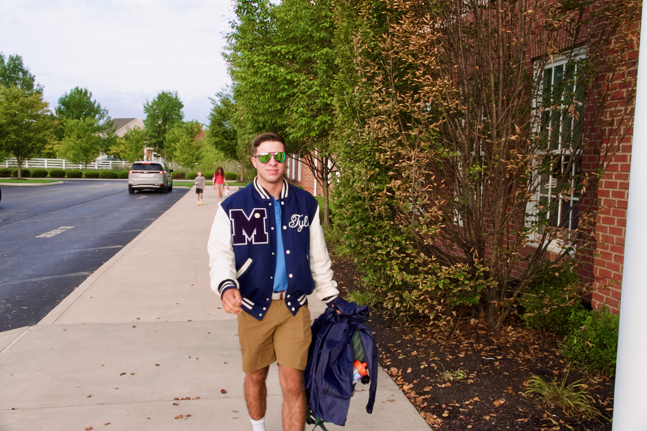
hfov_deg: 58.7
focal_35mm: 32
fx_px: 575
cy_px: 216
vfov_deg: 41.1
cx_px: 324
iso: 100
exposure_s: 1/200
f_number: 2.8
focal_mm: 11.77
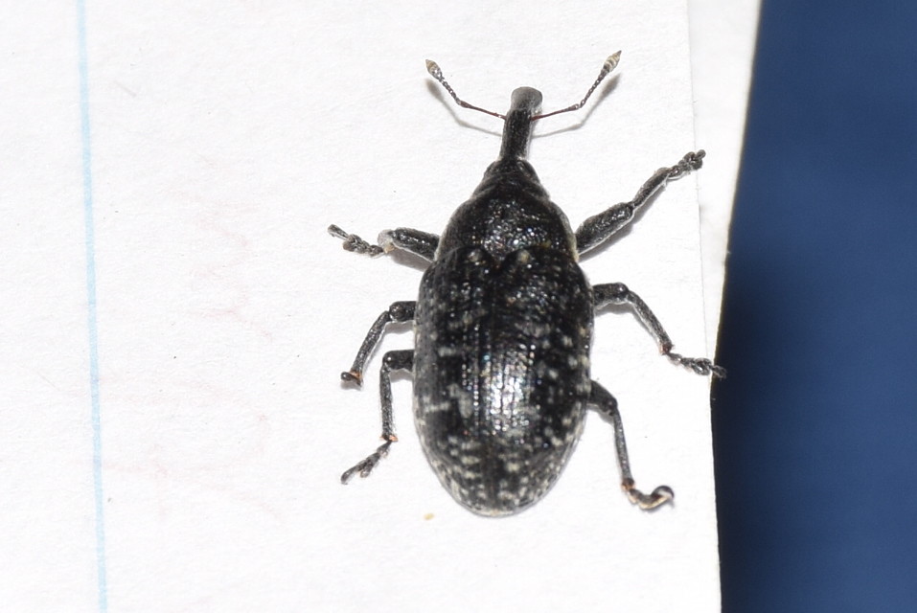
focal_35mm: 210
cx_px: 458
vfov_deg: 6.6
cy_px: 306
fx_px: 5354
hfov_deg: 9.8
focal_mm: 140
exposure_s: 1/160
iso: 100
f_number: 11
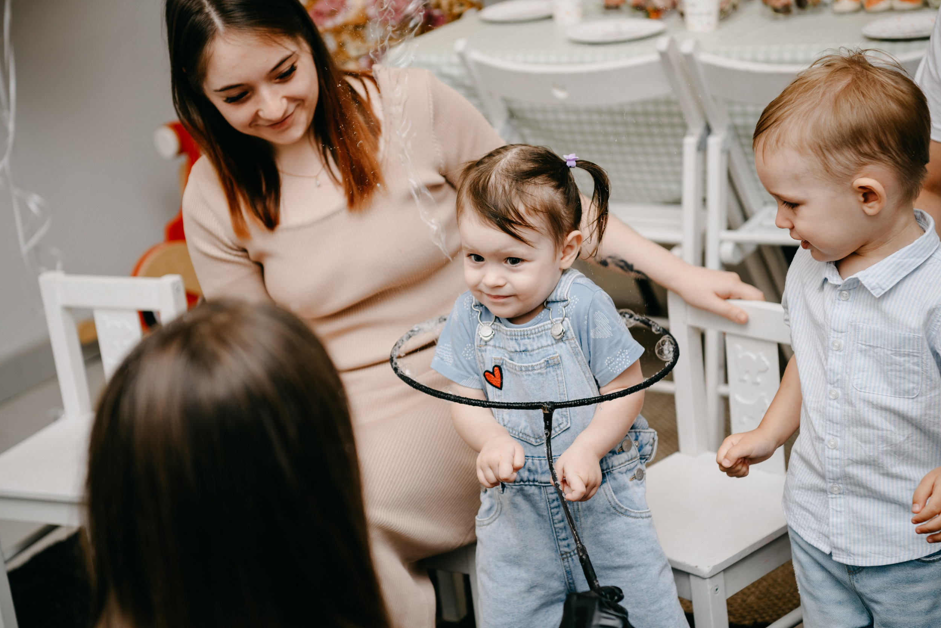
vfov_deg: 18.9
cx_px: 462
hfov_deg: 28.1
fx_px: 1882
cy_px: 319
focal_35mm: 72
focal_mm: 70
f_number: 3.5
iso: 160
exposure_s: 1/160
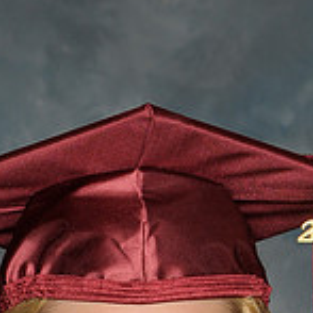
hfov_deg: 4.1
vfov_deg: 4.0
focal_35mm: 432
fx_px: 4419
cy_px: 515
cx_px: 129
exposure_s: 1/200
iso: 250
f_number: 9
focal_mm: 86
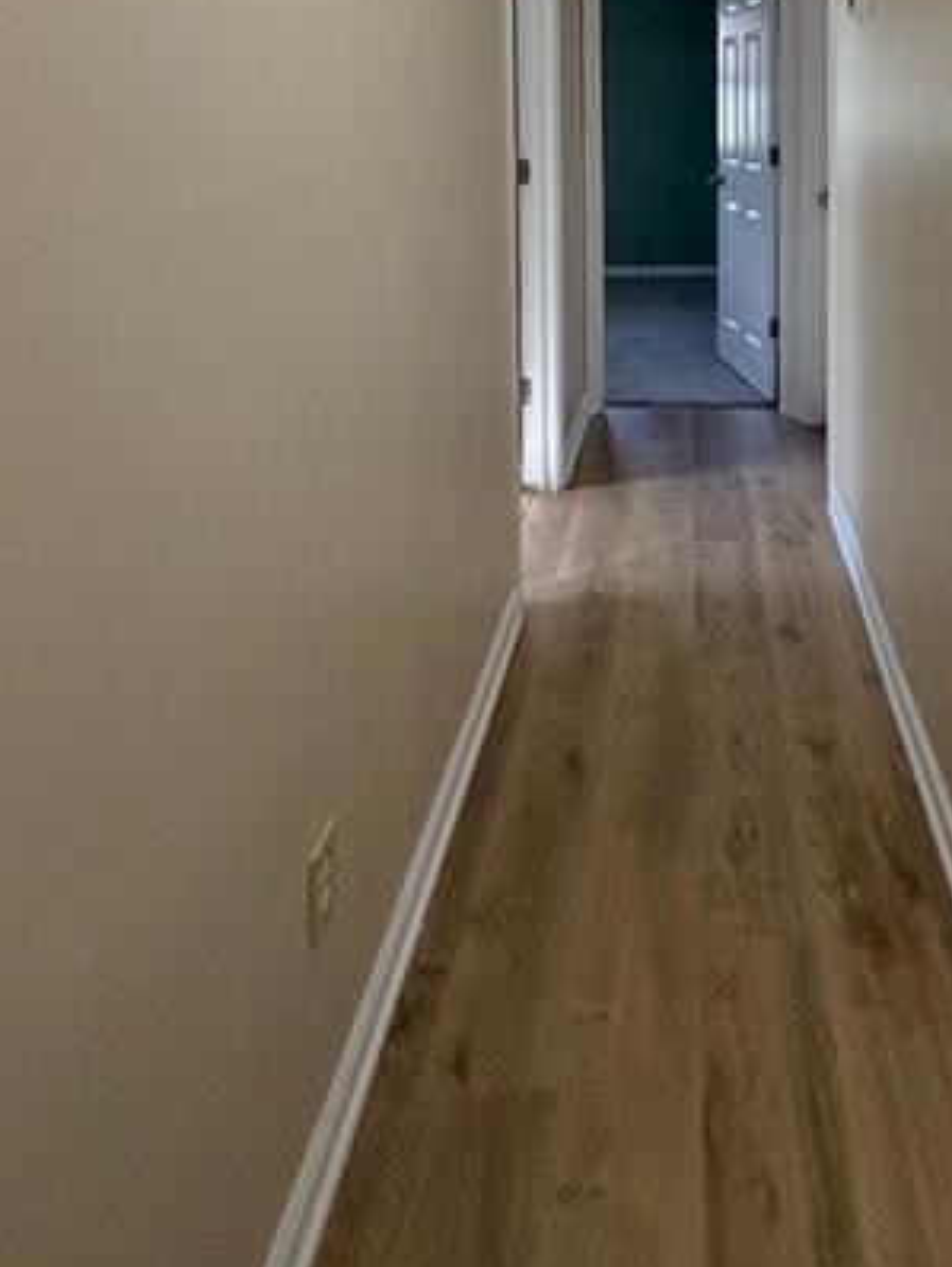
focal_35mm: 27
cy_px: 159
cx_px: 659
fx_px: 989
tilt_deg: -3.4
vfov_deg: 57.4
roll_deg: +0.4
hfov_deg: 50.2
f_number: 2.2
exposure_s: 1/120
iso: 250
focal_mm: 2.22
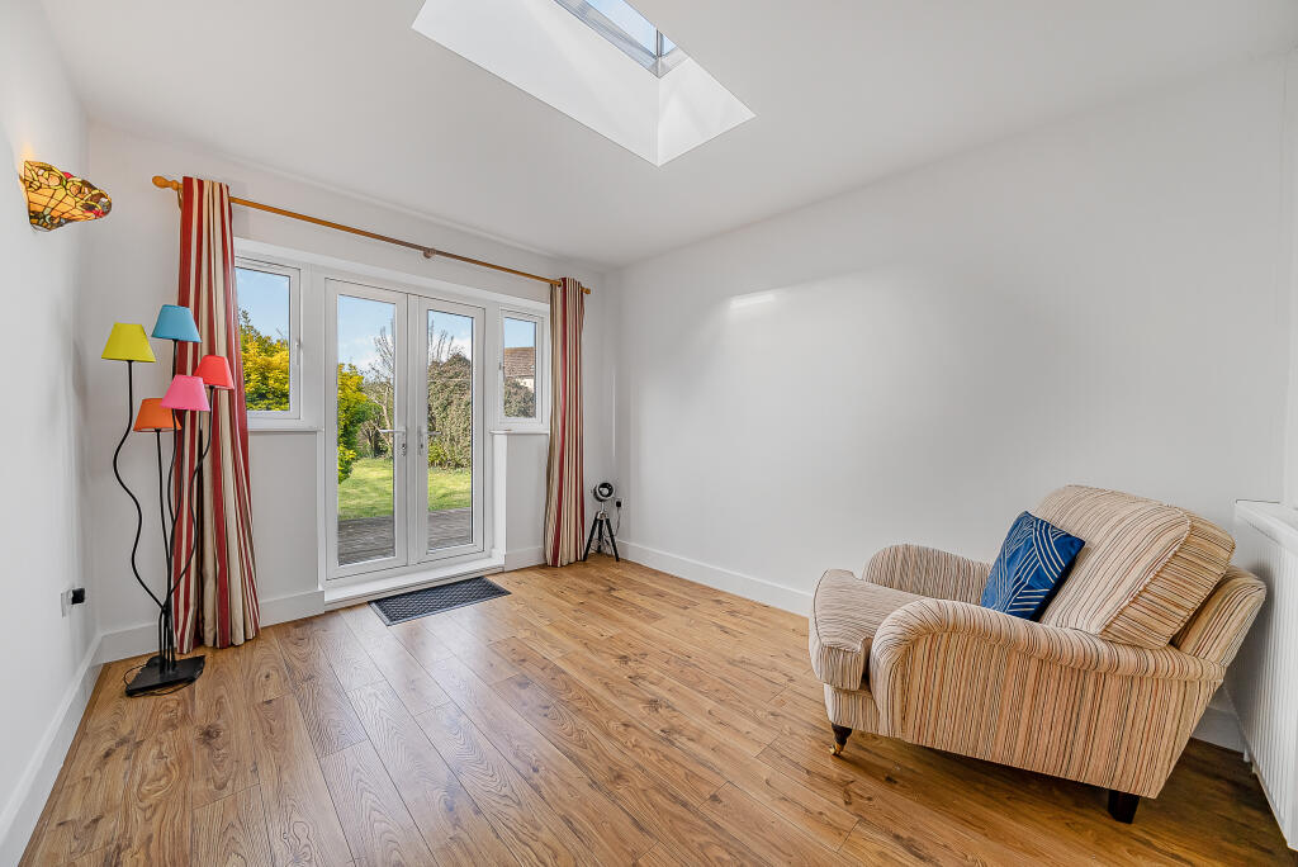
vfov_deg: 90.1
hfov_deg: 112.6
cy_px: 434
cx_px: 649
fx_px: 433
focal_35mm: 12
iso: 250
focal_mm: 12
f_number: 8
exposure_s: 1/30
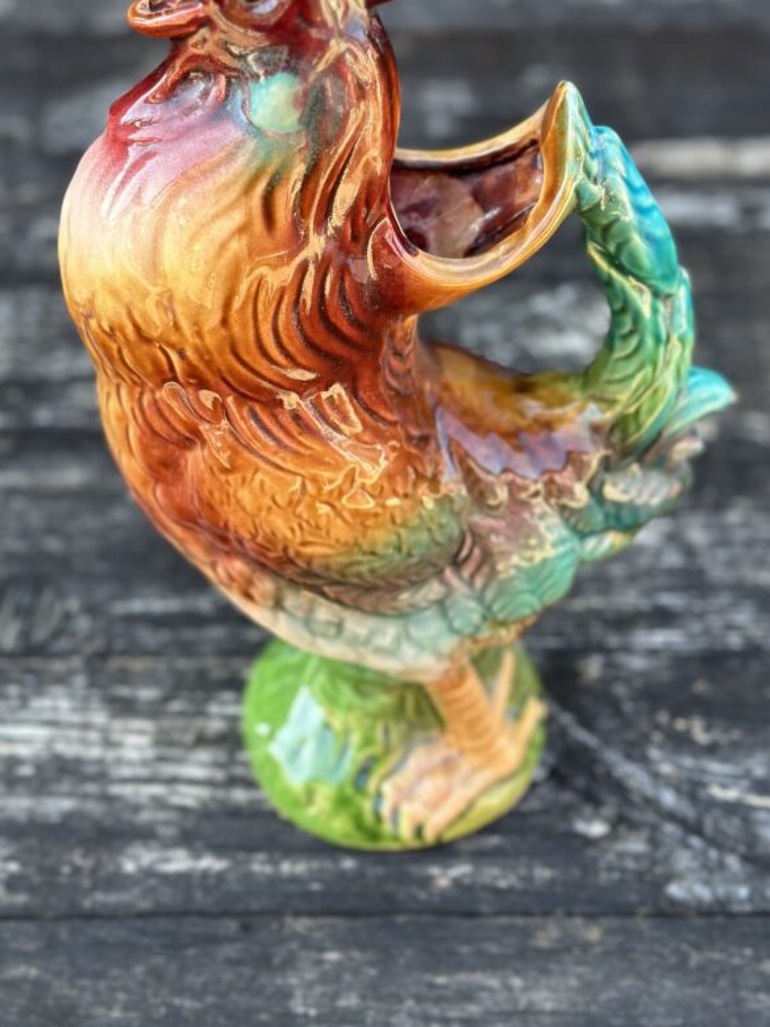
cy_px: 377
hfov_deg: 23.3
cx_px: 353
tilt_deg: -41.0
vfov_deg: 30.6
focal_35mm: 63
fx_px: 1869
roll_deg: +0.0
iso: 64
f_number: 1.78
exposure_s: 1/165
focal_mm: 6.86
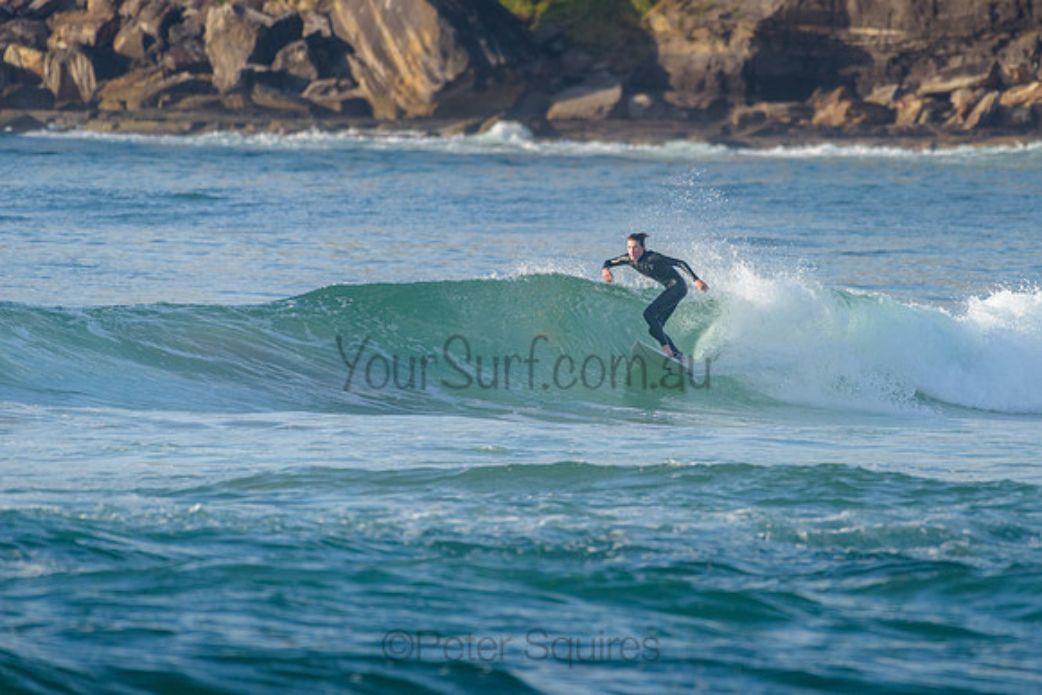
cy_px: 279
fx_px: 17750
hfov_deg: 3.4
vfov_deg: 2.2
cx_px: 634
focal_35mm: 613
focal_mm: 500
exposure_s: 1/2000
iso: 450
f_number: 5.6
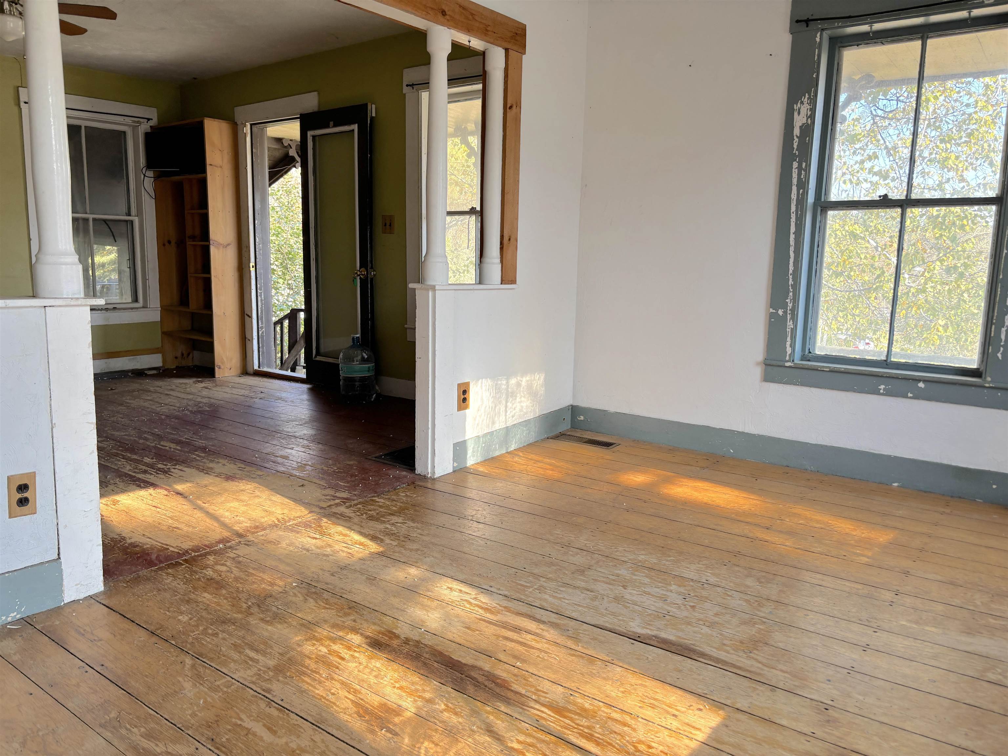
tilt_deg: -10.0
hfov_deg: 67.3
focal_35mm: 26
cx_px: 504
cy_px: 378
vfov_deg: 53.1
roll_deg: -1.6
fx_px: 757
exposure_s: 1/121
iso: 40
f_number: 1.6
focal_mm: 5.96
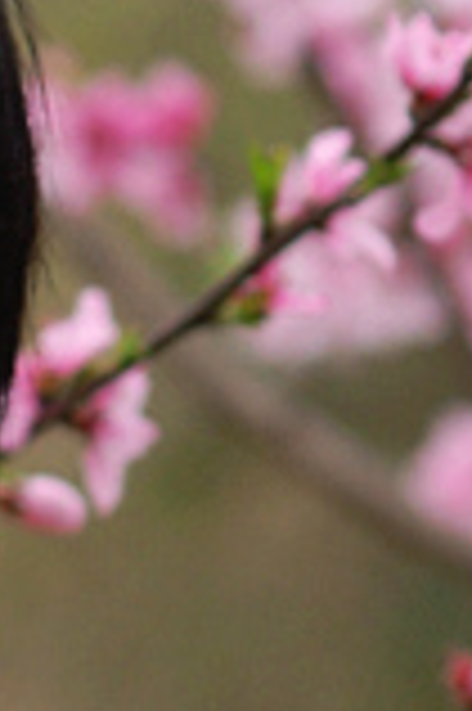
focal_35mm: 563
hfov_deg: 2.4
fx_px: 11100
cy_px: 918
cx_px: -133
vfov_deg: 3.7
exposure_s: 1/350
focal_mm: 85
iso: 200
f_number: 3.5
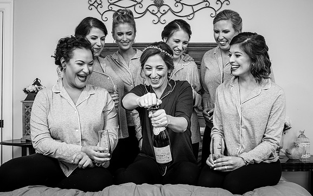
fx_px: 384
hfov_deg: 44.3
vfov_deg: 28.6
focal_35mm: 45
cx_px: 170
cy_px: 99
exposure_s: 1/200
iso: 2000
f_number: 5.6
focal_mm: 35
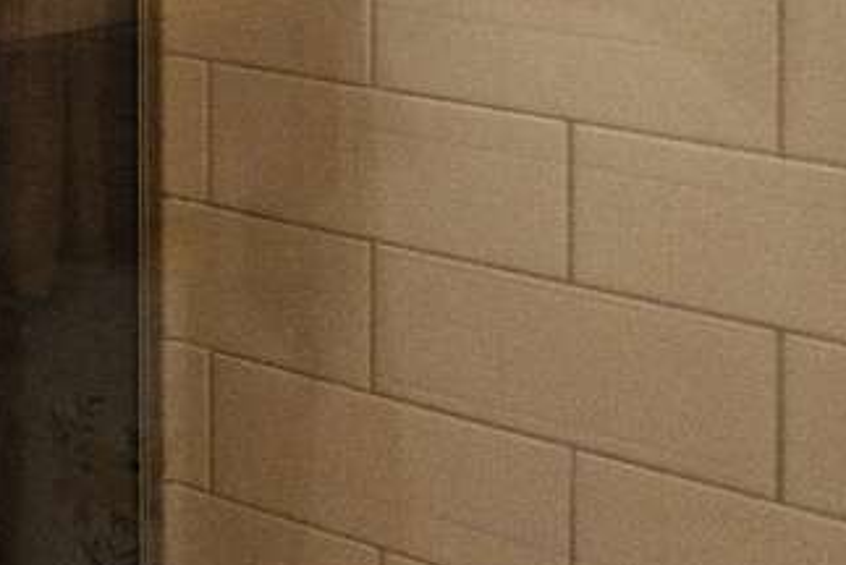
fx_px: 2234
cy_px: -442
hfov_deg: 13.0
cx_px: -1414
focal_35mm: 95
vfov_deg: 13.1
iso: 800
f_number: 4
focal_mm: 16
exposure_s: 1/50
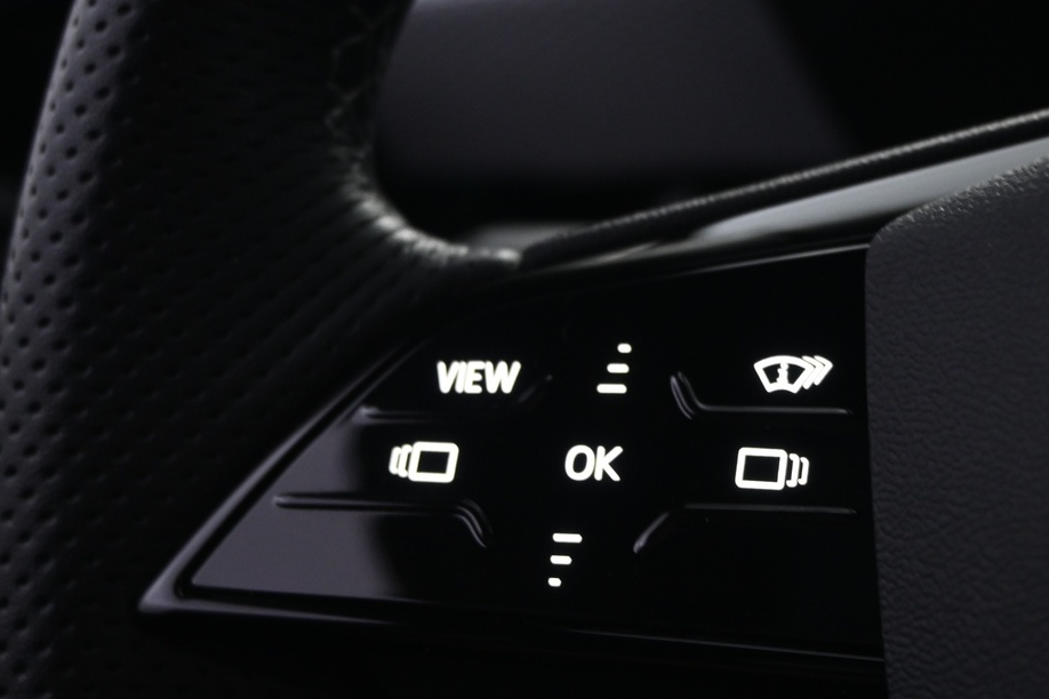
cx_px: 609
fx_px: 1774
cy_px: 436
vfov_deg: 22.3
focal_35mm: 61
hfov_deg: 32.9
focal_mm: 23
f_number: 4.2
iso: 1000
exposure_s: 1/15
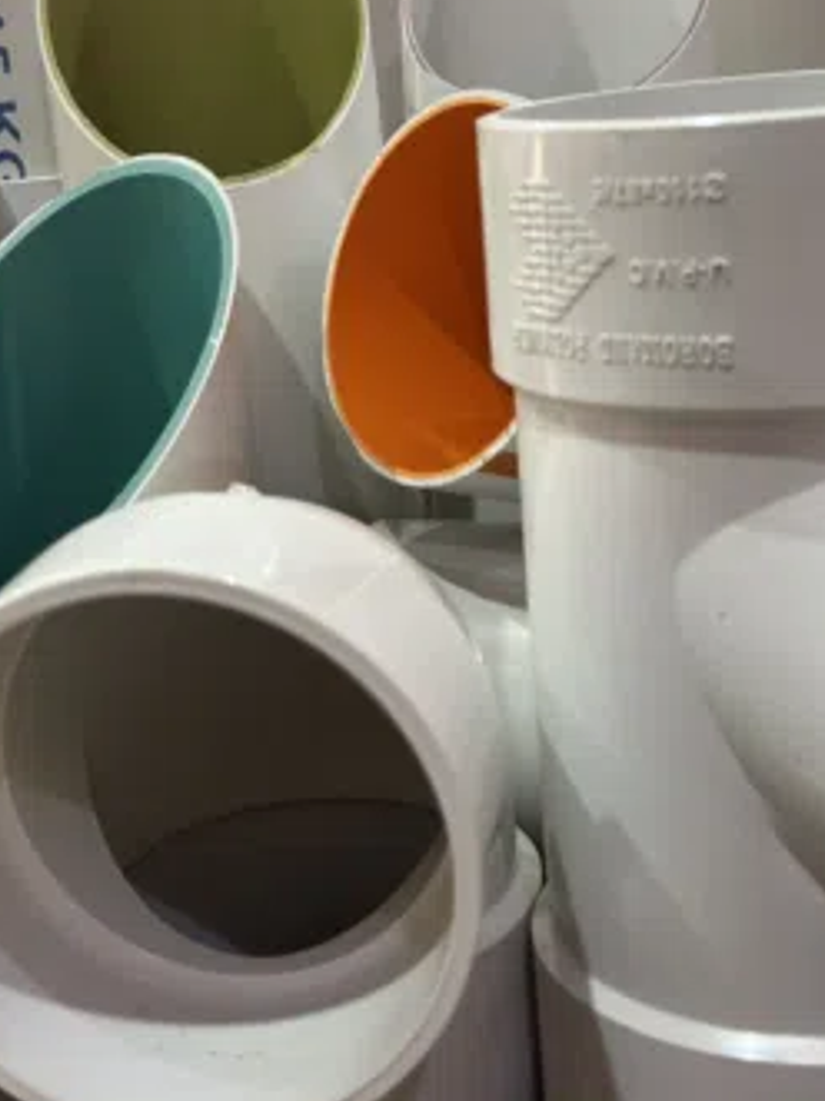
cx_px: 343
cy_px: 452
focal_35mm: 58
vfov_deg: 33.2
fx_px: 1844
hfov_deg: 25.2
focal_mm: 6.86
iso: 200
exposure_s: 1/33
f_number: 1.78
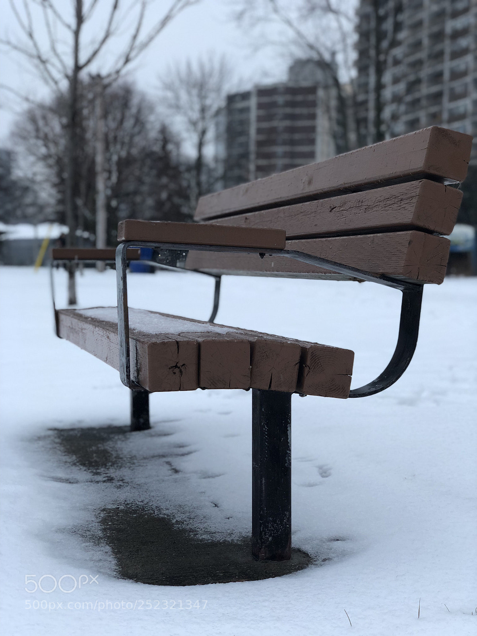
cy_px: 318
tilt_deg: -2.5
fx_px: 955
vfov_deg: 36.8
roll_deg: -0.9
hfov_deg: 28.0
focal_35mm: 52
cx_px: 238
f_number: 2.4
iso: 40
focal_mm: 6
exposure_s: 1/60
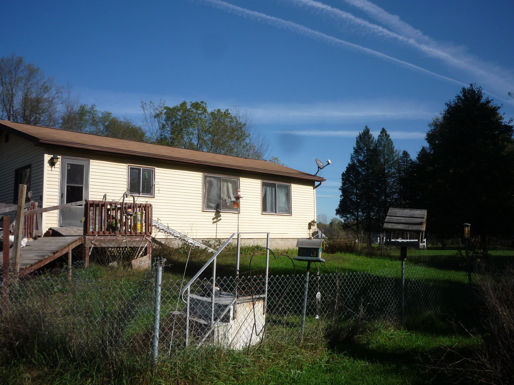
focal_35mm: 32
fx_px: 475
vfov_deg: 44.2
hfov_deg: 56.8
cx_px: 257
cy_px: 192
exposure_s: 1/500
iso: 100
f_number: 5.6
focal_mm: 5.2
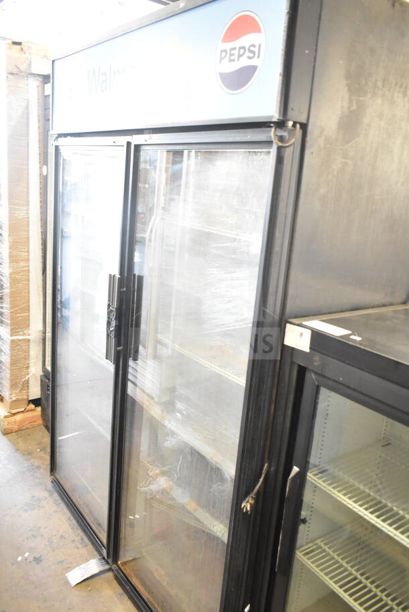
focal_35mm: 30
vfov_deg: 61.9
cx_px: 204
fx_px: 511
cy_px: 306
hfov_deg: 43.6
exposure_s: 1/30
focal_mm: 20
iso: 2800
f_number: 3.5
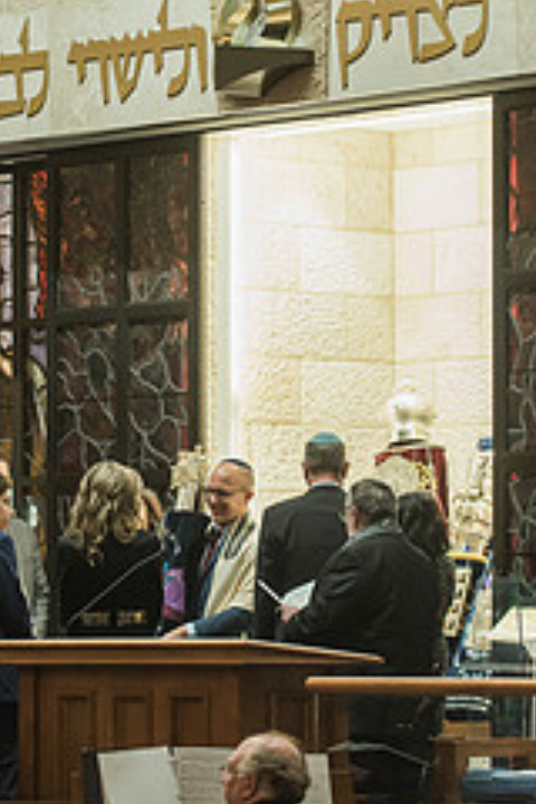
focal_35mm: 197
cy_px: 308
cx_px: 168
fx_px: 4399
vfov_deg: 10.4
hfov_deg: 7.0
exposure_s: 1/200
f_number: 3.5
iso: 1250
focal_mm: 105
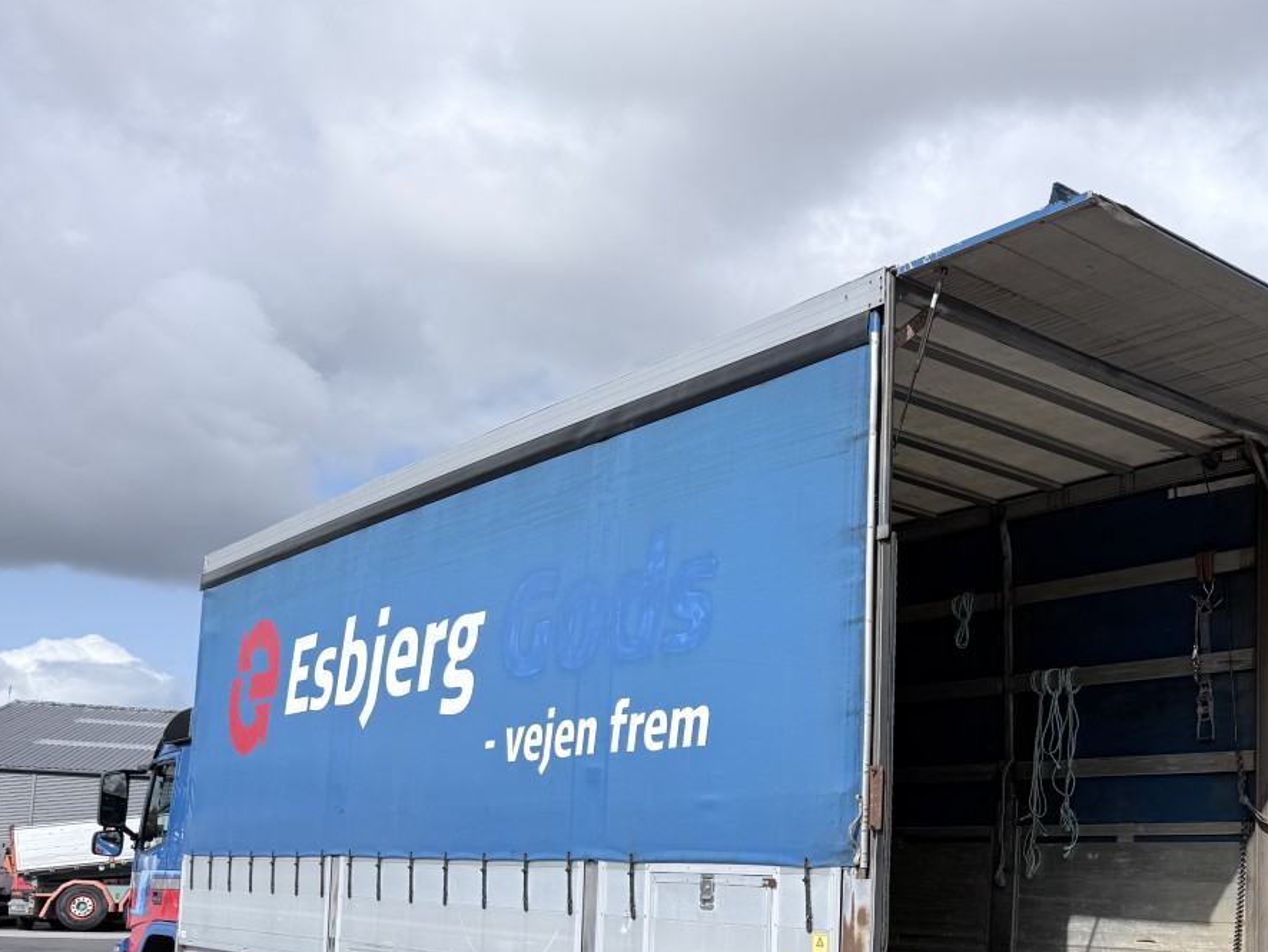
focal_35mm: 39
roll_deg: -3.5
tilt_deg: +9.8
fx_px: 1429
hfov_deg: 45.5
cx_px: 1010
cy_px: 754
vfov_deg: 35.7
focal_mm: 6.76
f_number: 1.78
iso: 80
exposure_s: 1/5714
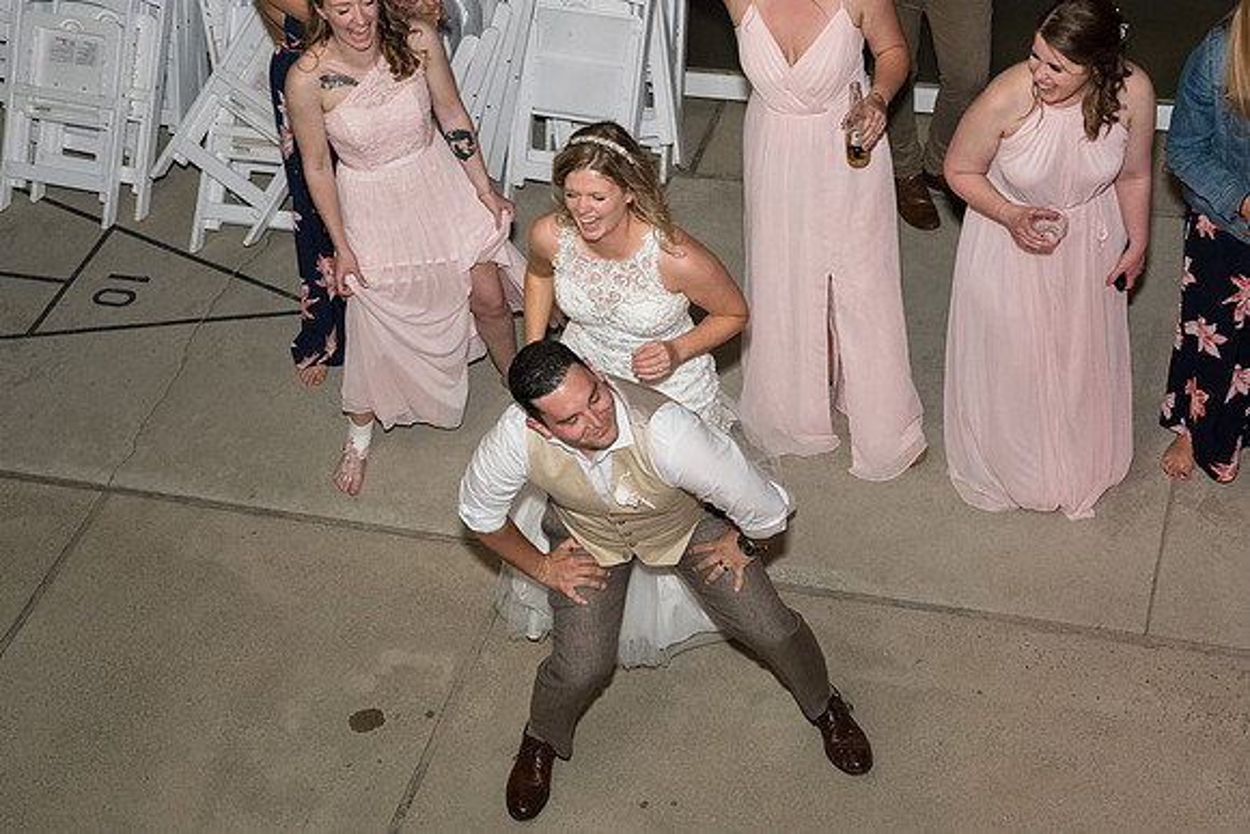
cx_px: 624
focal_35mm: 61
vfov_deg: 22.3
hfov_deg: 32.9
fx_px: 2117
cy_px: 448
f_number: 5.6
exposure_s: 1/80
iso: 2000
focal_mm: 34
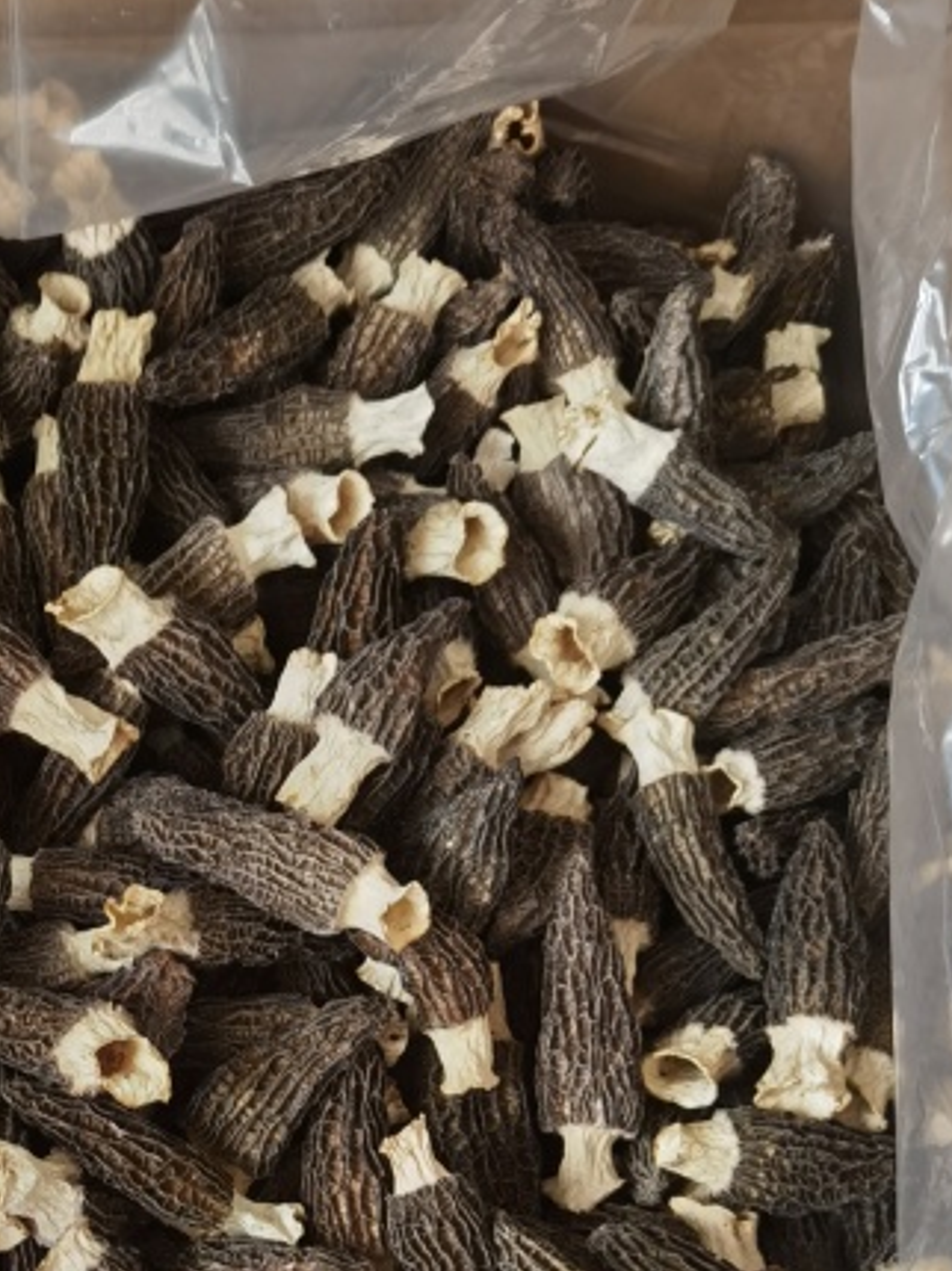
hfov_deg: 21.2
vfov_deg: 27.9
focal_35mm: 67
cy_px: 1148
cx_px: -3
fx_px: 2459
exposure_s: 1/100
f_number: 1.9
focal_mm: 6.71
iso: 160
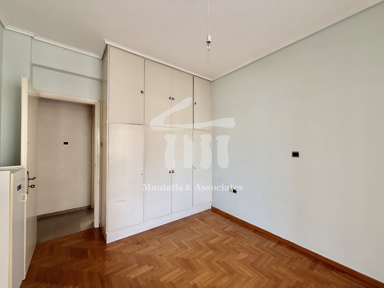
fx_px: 155
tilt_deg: +0.2
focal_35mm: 14
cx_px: 192
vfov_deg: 85.7
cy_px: 144
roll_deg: +0.0
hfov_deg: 102.1
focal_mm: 2.22
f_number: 2.2
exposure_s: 1/99
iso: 100
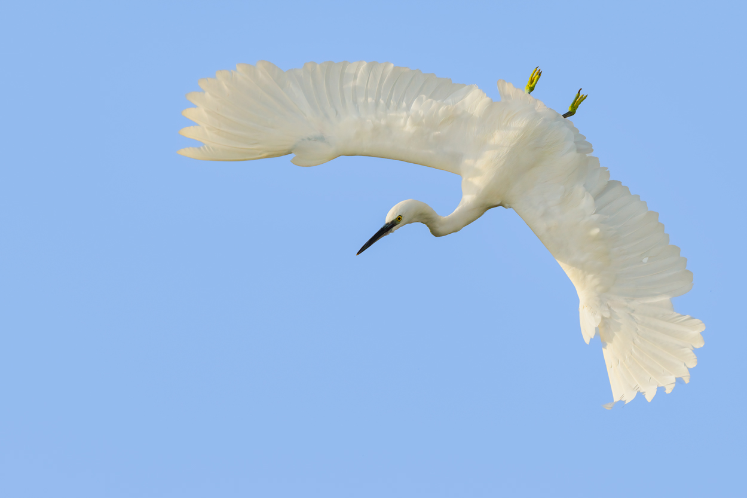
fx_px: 10373
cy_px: 249
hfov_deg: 4.1
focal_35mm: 500
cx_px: 374
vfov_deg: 2.7
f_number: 8
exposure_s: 1/4000
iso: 640
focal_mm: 500
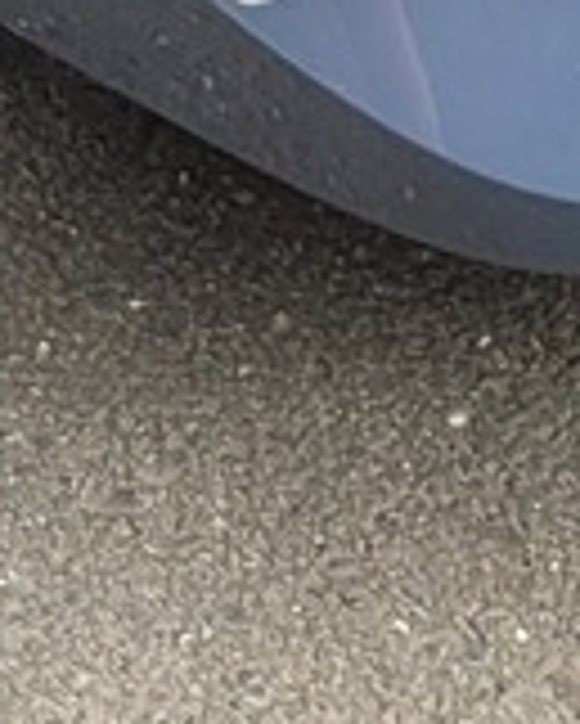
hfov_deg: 5.9
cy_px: -1965
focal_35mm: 252
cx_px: -764
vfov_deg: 6.5
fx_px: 5402
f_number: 1.8
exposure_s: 1/421
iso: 40
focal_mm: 5.4
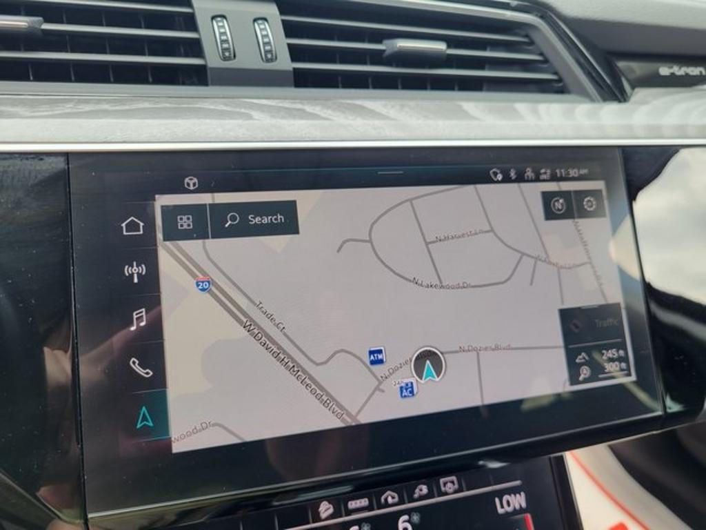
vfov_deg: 53.1
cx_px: 353
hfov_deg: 67.3
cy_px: 265
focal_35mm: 26
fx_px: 530
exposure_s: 1/172
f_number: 1.8
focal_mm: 5.4
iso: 40
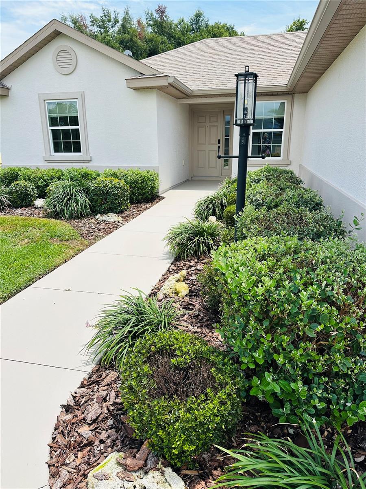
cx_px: 183
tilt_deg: -15.8
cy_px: 244
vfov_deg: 71.6
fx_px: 338
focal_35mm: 24
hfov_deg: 56.8
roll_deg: +0.0
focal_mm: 6.86
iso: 80
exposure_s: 1/3356
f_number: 1.78
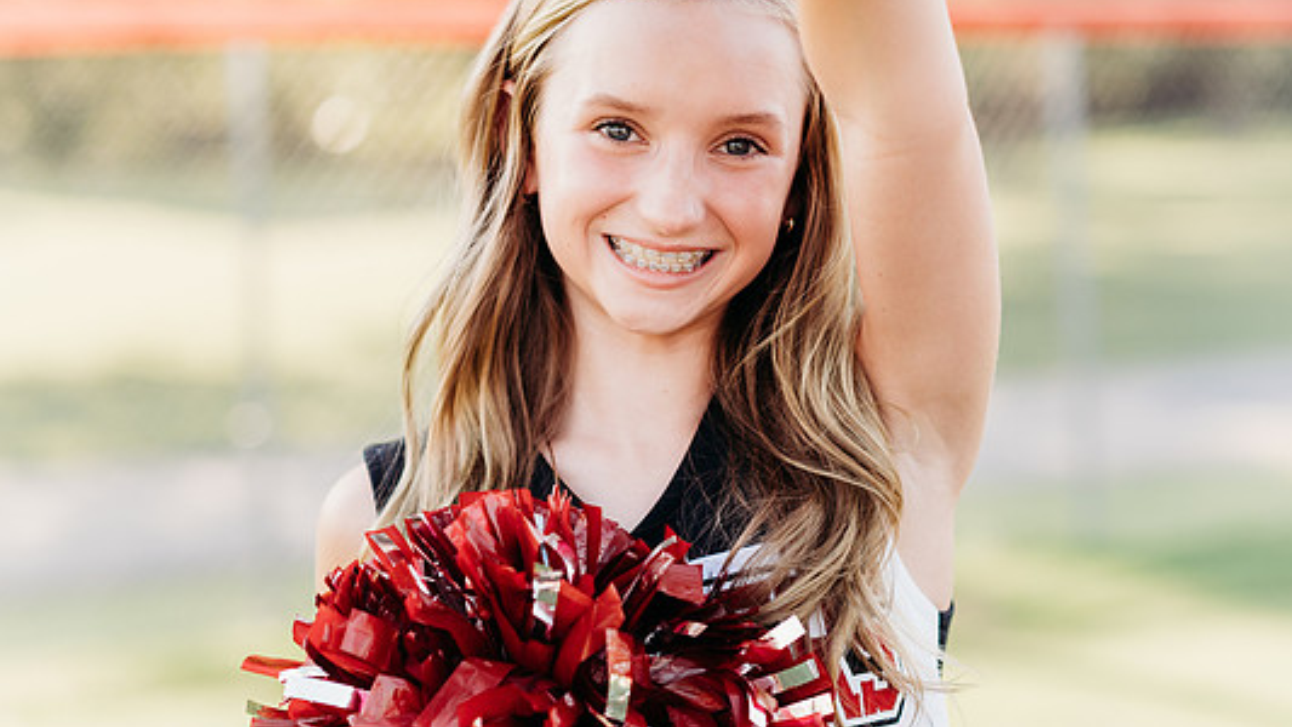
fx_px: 3324
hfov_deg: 22.0
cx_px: 635
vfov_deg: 12.5
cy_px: 261
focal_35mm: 97
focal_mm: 85
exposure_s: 1/500
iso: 200
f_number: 2.8
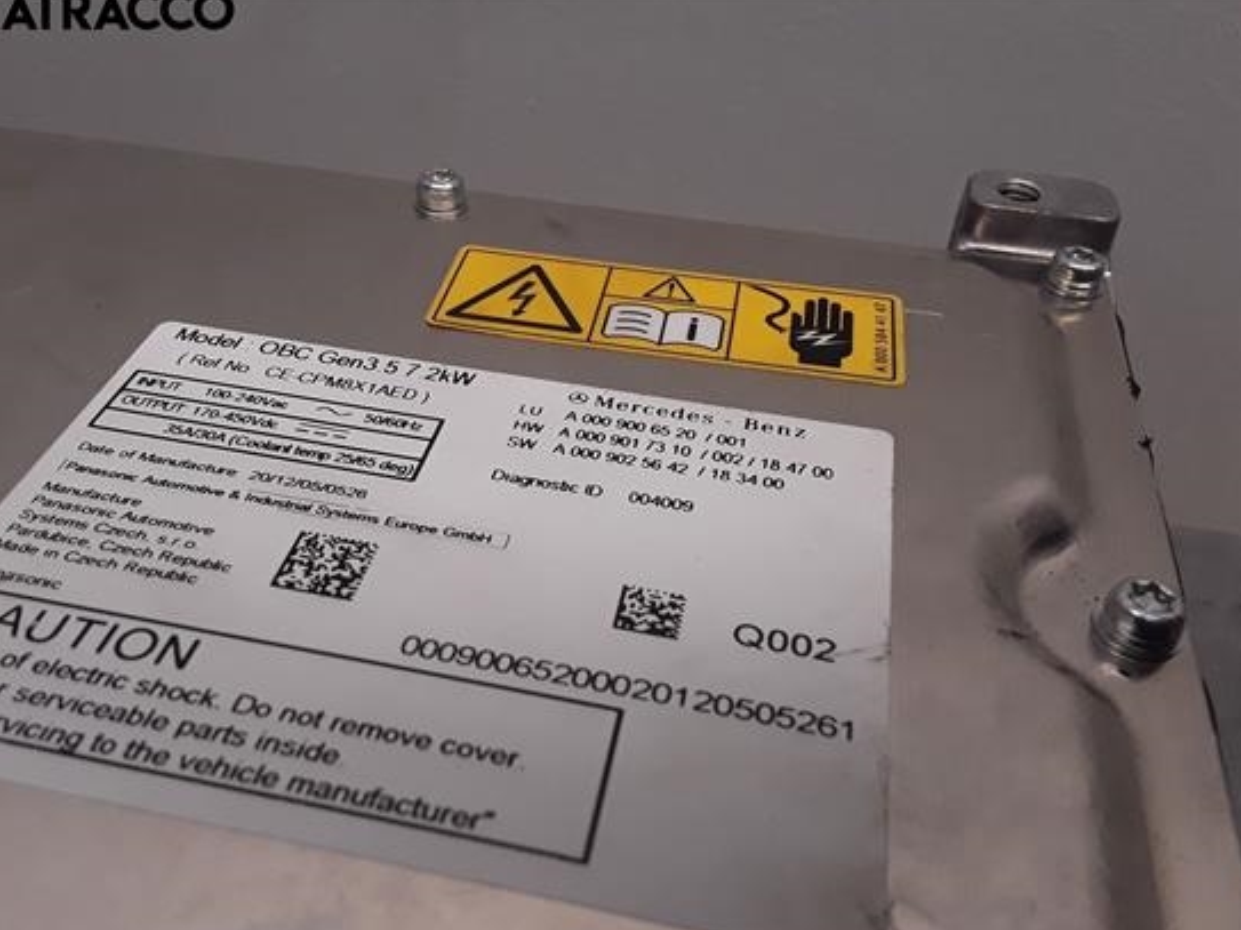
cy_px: 535
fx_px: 1183
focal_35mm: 33
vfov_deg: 42.8
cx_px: 526
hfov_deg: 55.1
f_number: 1.9
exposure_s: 1/383
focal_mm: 2.91
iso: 100
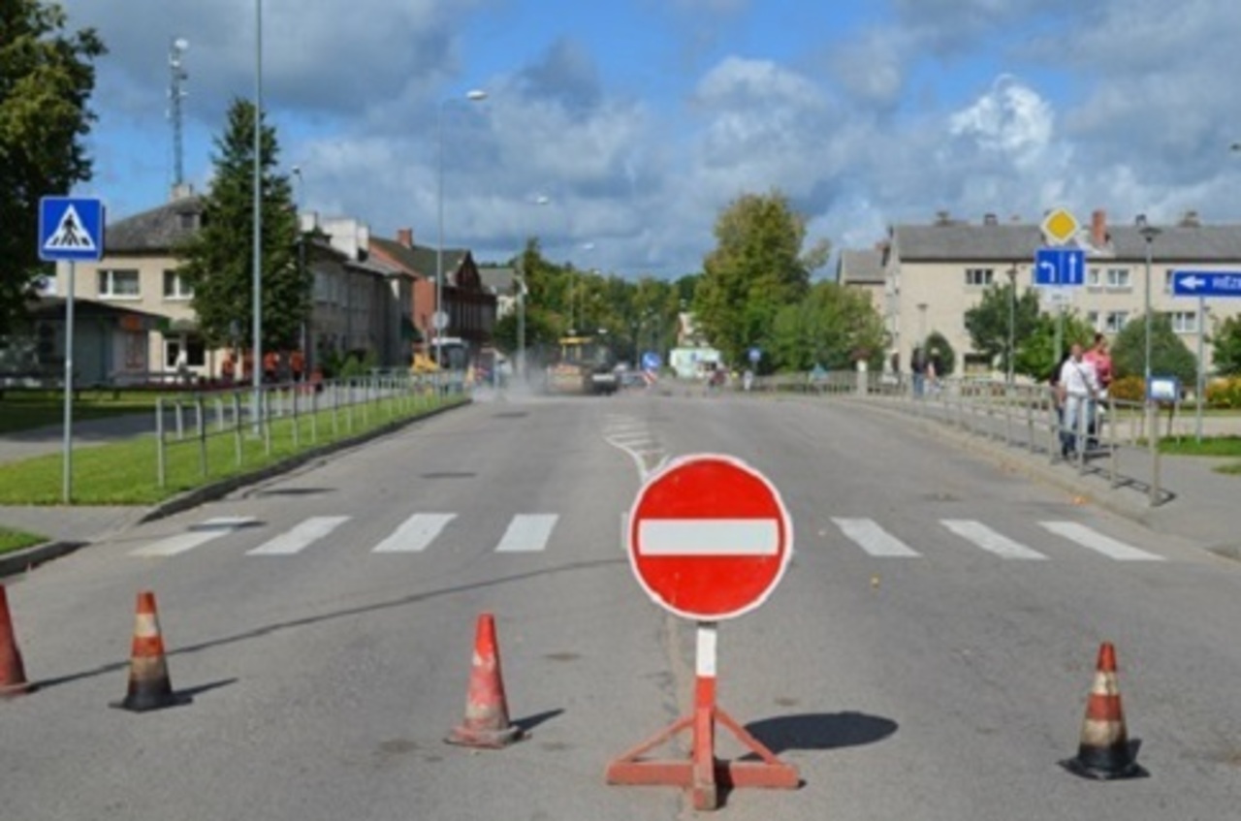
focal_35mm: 48
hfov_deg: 41.2
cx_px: 620
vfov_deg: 27.9
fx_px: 1651
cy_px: 410
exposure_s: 1/320
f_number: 9
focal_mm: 32
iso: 100
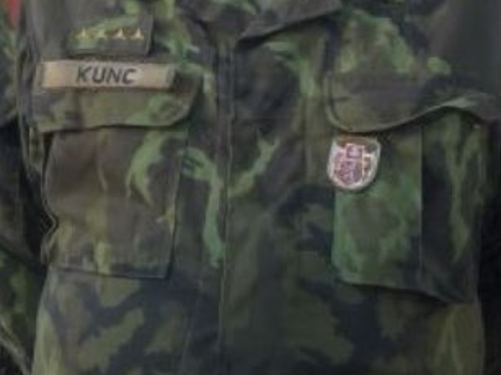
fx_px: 2373
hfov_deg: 12.0
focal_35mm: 164
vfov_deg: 8.9
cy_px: -108
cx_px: 372
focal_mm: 6
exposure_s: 1/250
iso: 100
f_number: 3.7
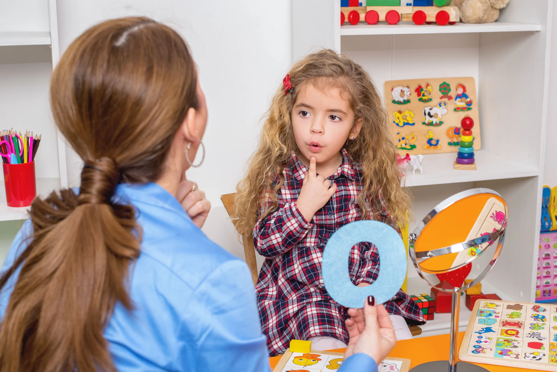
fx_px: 774
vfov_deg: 27.0
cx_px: 278
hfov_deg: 39.6
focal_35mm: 50
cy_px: 186
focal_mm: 50
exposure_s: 1/160
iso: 200
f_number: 5.6
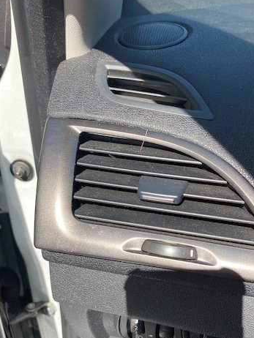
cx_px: 151
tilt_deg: -30.8
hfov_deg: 39.5
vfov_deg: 51.2
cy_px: 191
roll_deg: +0.9
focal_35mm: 36
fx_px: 352
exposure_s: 1/772
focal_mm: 4.25
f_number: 1.8
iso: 32
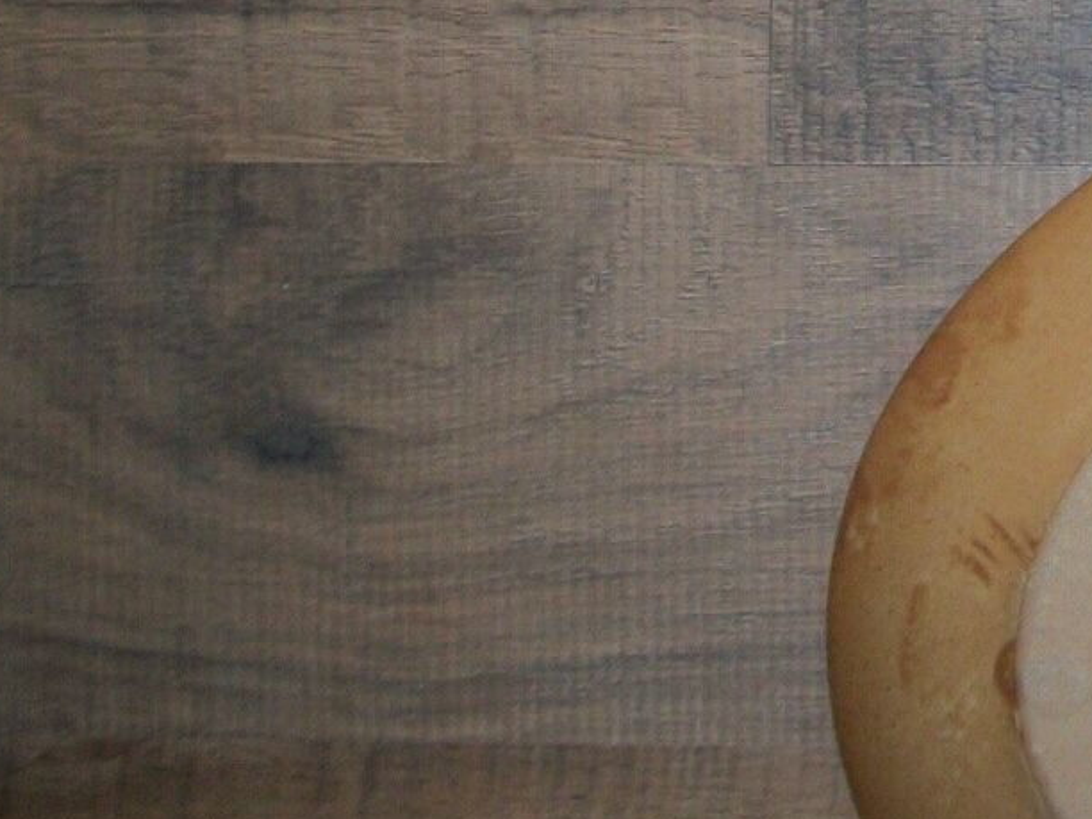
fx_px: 3375
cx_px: 1659
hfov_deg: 16.6
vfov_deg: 13.3
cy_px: -300
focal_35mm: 107
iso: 80
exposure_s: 1/30
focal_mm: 5.7
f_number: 2.9
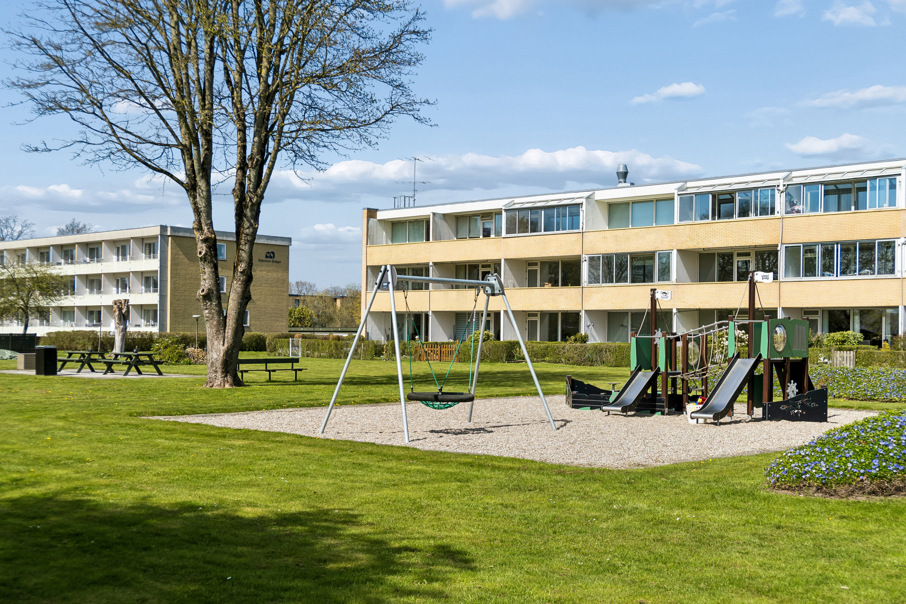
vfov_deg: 30.8
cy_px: 302
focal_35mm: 44
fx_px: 1095
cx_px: 453
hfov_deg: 45.0
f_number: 4
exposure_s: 1/1600
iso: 100
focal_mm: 29
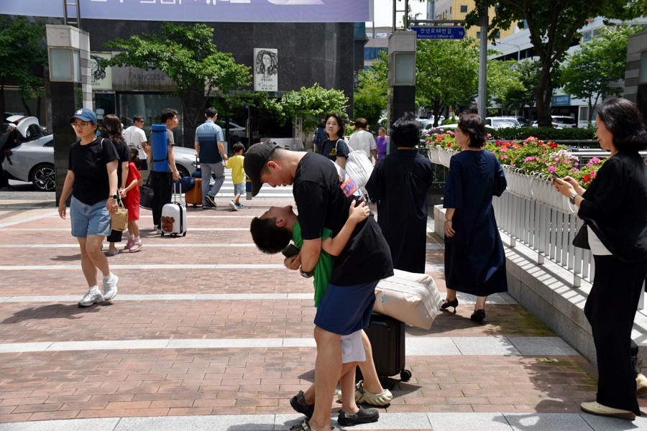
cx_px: 324
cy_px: 216
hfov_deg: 45.0
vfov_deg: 30.8
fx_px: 782
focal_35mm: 44
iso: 200
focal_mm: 29
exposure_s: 1/320
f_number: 9
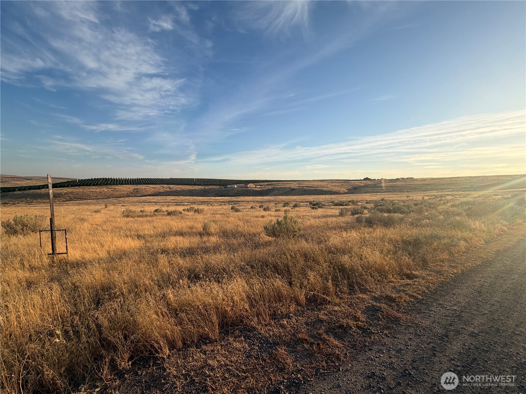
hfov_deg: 102.1
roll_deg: -0.5
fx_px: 213
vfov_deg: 85.7
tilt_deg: -4.0
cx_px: 263
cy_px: 197
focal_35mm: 14
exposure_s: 1/770
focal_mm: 2.22
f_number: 2.2
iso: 32
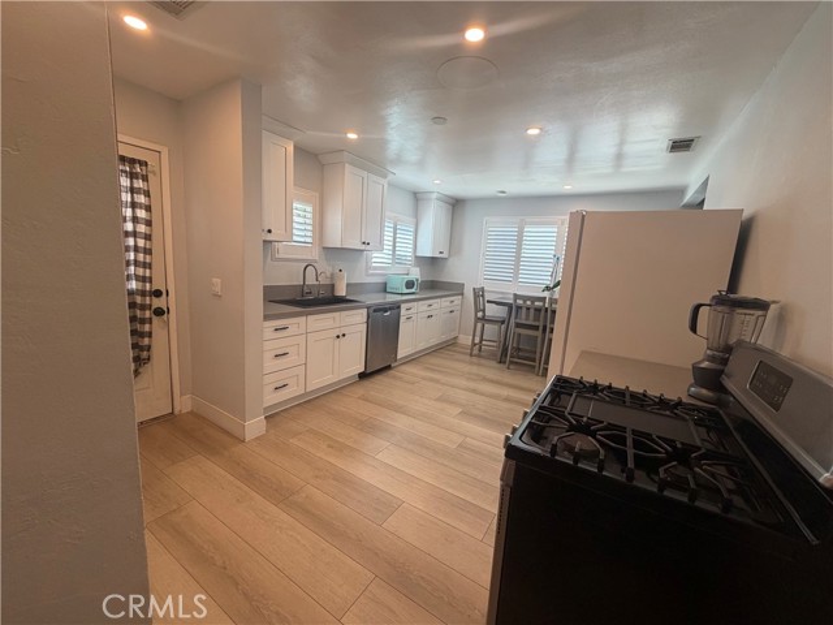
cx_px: 416
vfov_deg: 85.7
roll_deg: -3.9
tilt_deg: -9.0
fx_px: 337
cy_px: 312
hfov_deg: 102.1
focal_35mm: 14
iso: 160
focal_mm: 2.22
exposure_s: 1/120
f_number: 2.2
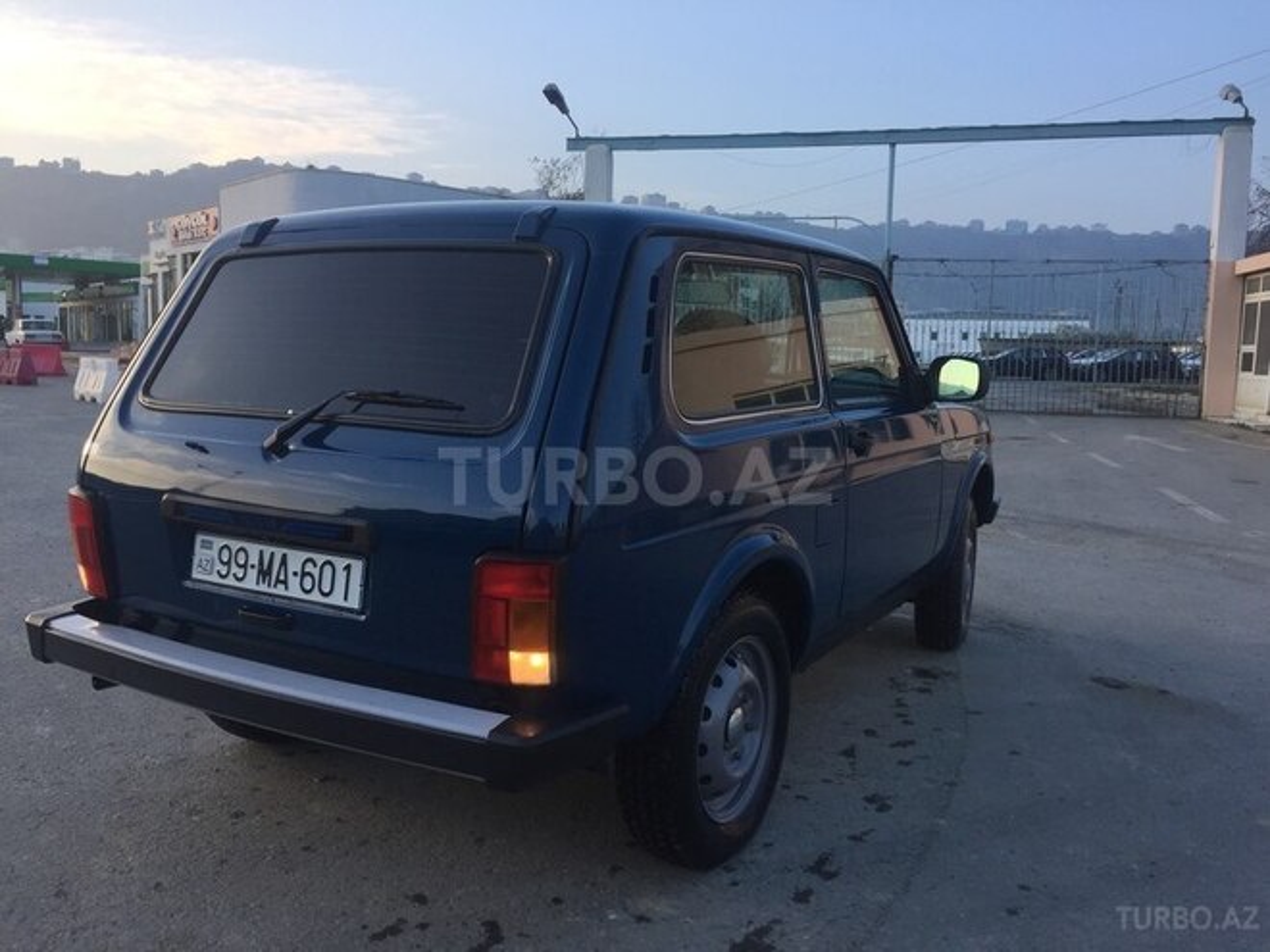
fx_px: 1064
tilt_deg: -6.1
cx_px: 635
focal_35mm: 29
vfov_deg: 48.2
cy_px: 476
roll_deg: -1.7
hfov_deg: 61.7
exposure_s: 1/359
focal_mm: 4.15
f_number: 2.2
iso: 32
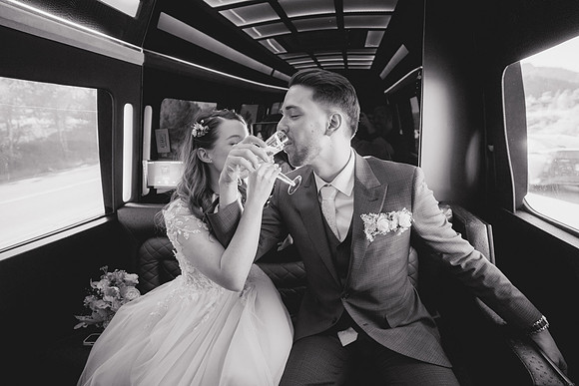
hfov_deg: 88.4
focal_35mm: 19
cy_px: 193
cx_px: 290
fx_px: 298
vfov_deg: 66.0
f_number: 2.8
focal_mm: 18
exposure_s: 1/125
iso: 3200
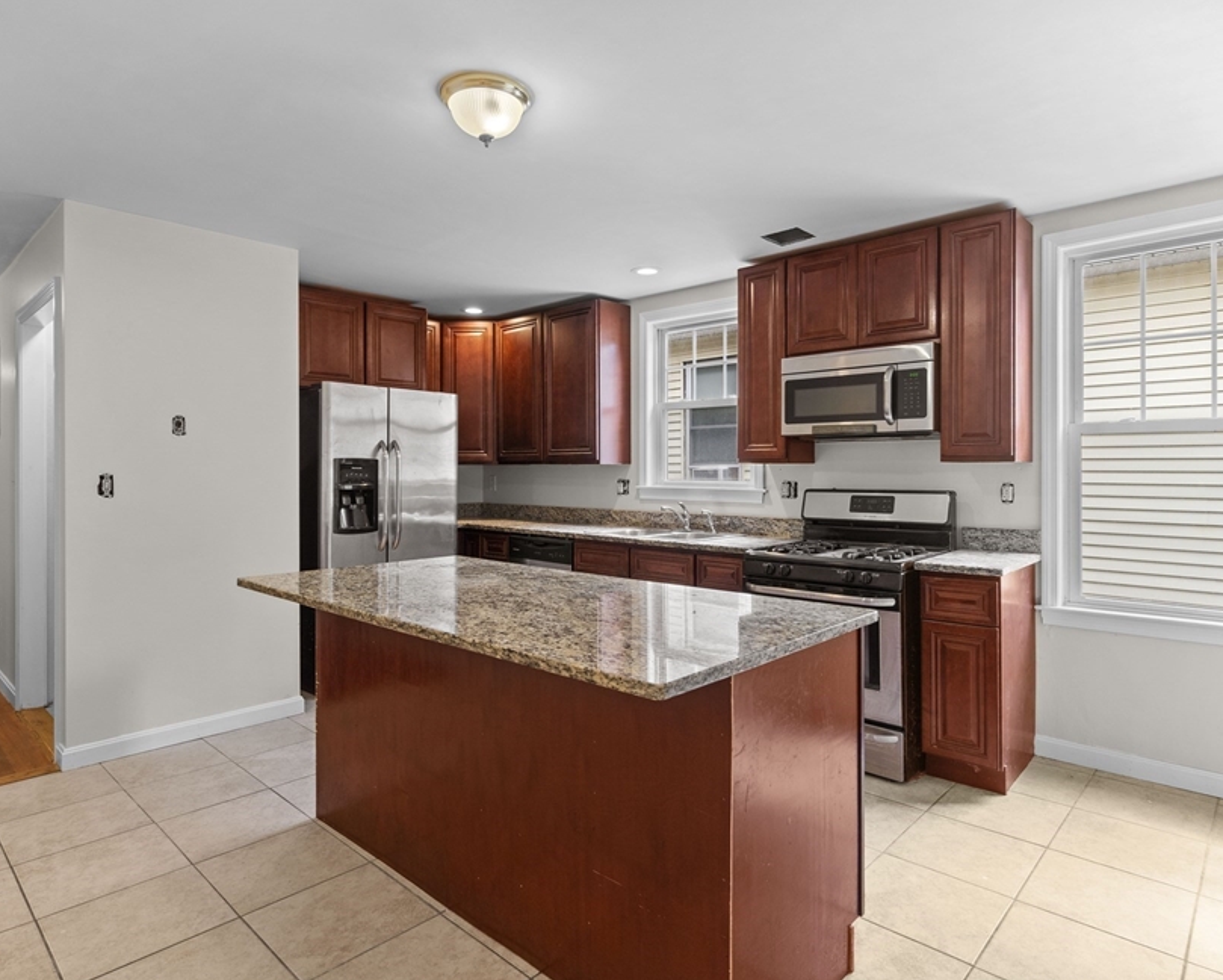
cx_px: 612
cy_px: 476
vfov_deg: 70.9
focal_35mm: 19
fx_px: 688
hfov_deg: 83.3
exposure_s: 1/10
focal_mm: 16
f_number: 7.1
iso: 320
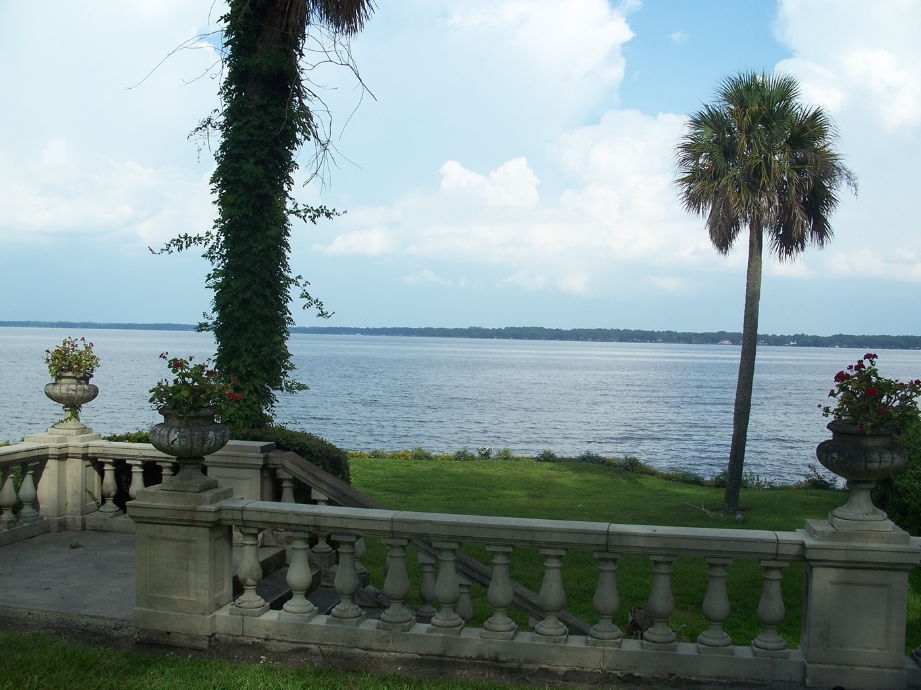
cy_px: 345
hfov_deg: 50.1
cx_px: 460
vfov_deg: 38.7
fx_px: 984
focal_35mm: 37
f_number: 4
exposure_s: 1/400
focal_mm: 7.8
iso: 64
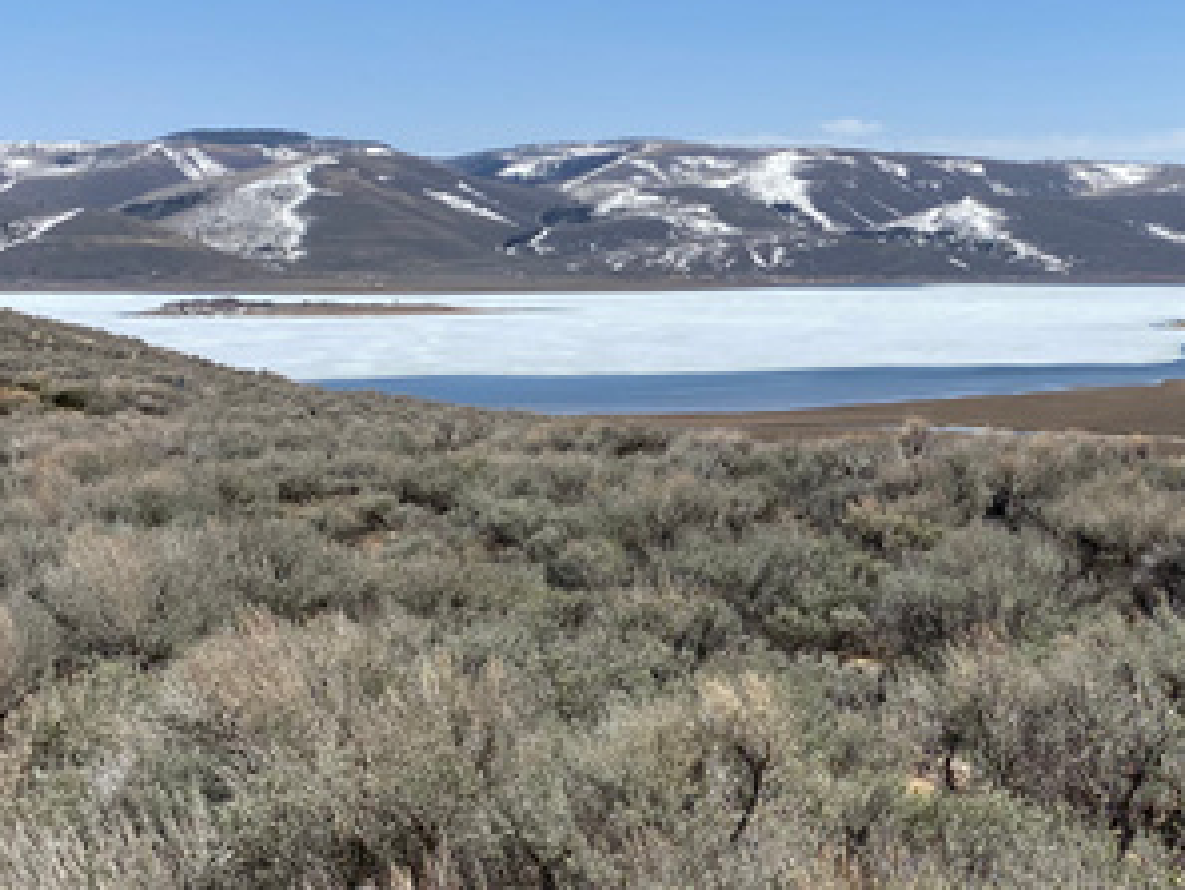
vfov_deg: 26.1
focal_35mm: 56
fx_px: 1918
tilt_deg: -4.6
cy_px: 411
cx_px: 1109
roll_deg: -0.6
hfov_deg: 32.3
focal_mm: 4.25
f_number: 1.8
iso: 32
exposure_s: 1/5495
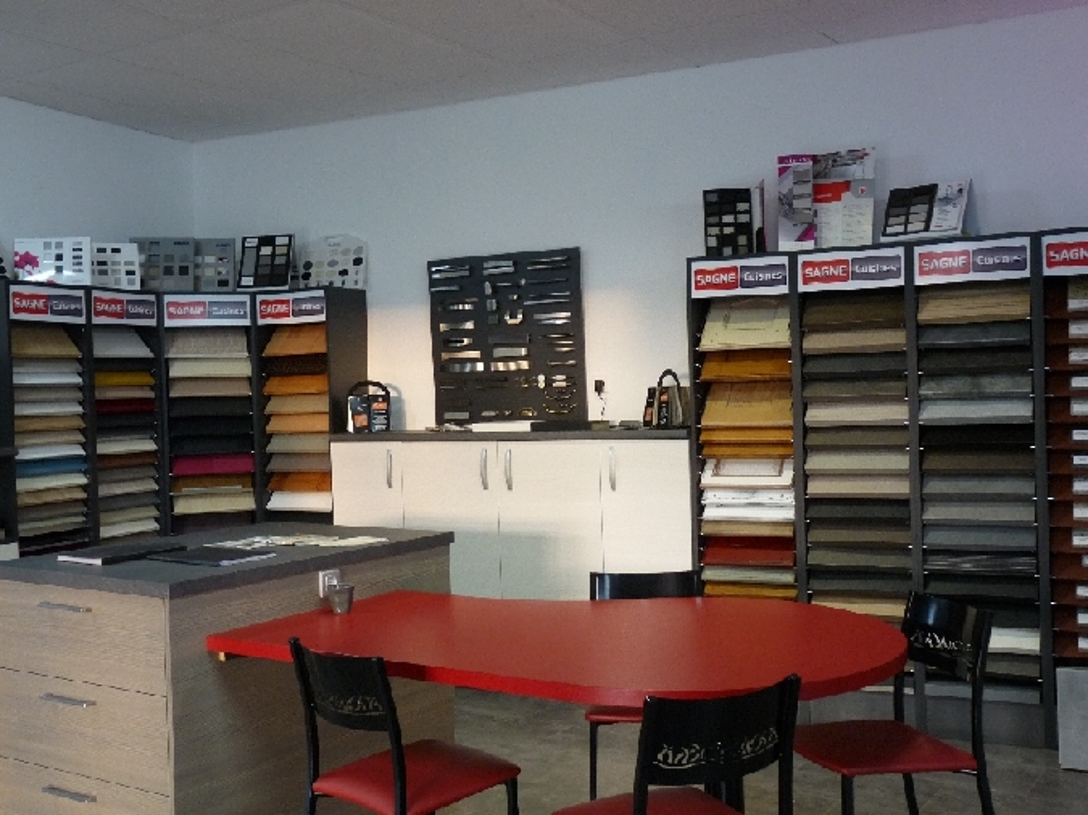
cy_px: 408
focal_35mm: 38
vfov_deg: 37.7
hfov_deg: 49.0
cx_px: 544
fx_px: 1194
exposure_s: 1/30
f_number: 3
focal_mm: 6.8
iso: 320
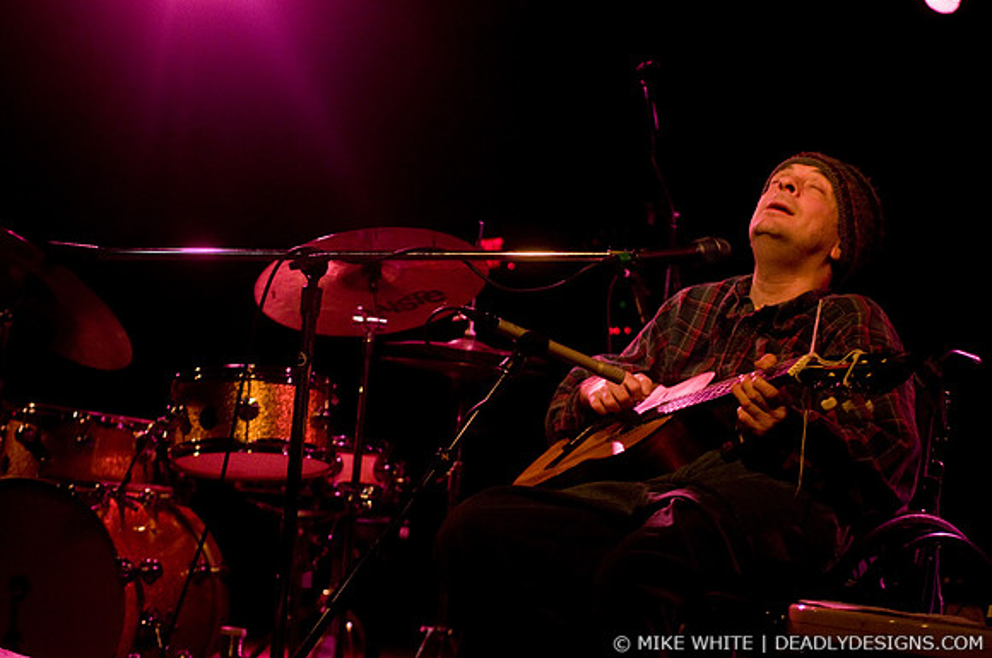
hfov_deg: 30.6
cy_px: 329
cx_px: 496
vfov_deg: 20.6
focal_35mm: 66
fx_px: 1816
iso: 800
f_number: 2.8
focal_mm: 44
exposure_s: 1/80
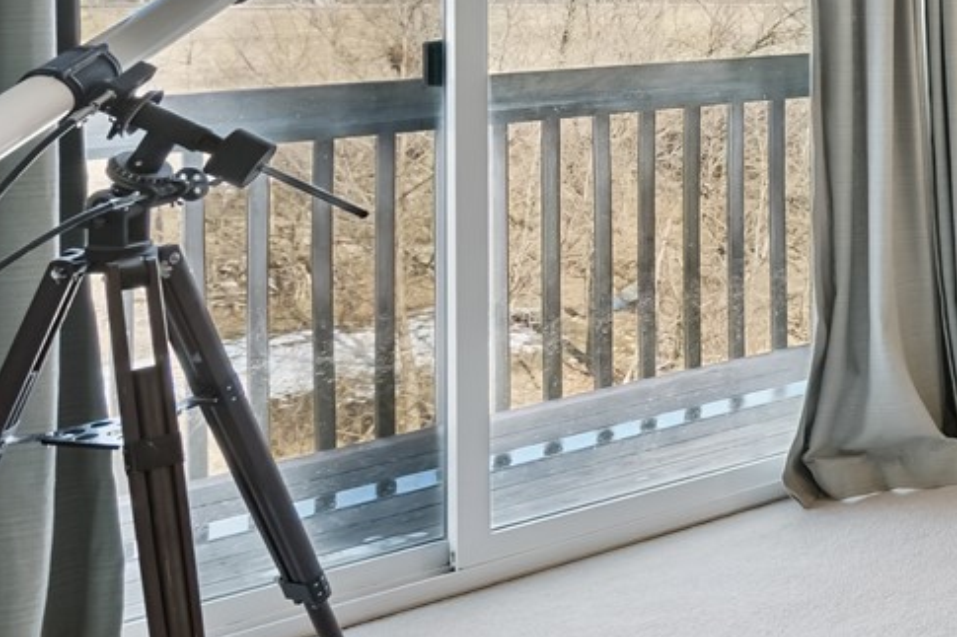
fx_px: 1488
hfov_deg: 25.2
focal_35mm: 56
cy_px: -92
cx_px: 1499
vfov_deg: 22.6
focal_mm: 16
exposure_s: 1/30
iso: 400
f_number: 8
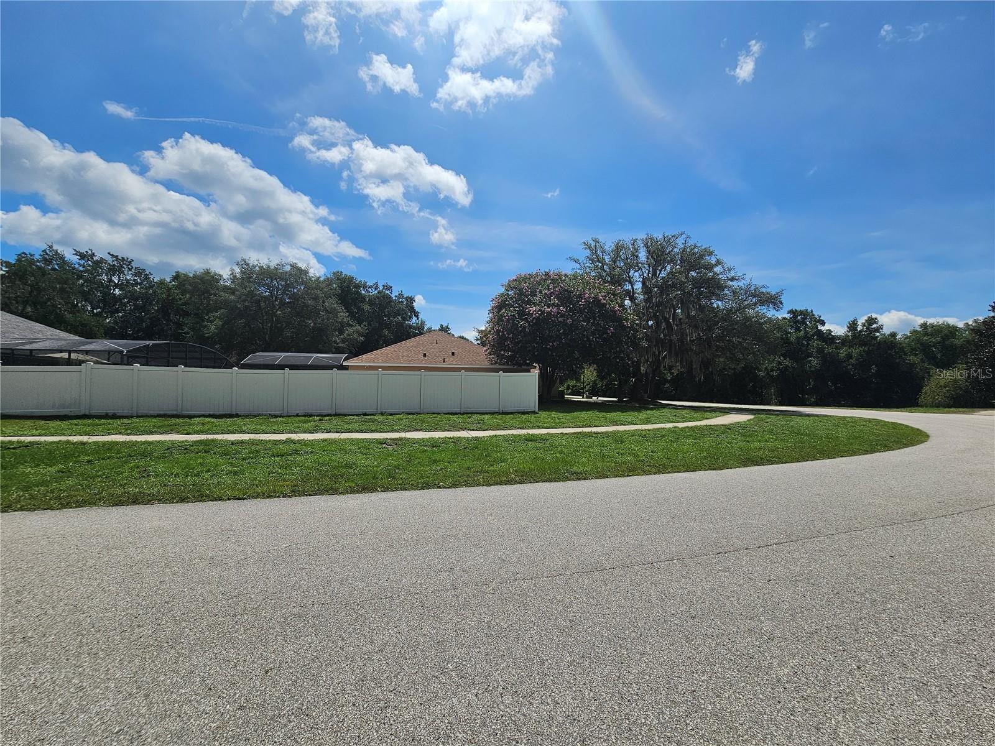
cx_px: 498
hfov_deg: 106.2
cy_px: 373
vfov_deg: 89.9
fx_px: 374
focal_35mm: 13
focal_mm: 2.2
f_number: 2.2
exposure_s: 1/5523
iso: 50
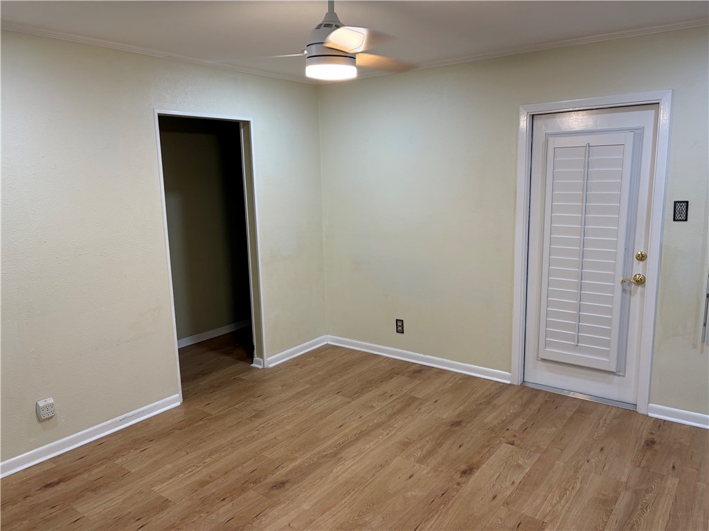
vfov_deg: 53.1
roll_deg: +1.3
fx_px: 533
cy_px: 266
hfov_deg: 67.3
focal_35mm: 26
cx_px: 354
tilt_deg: -10.5
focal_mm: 5.96
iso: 80
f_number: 1.6
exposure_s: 1/60
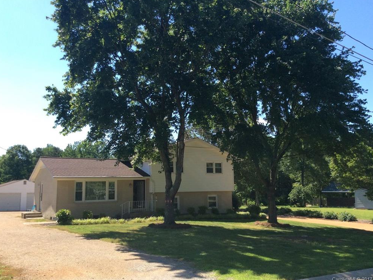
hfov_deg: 55.4
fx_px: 356
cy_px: 139
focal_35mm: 33
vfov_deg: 42.9
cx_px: 183
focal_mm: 3.3
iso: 32
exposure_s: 1/805
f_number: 2.4
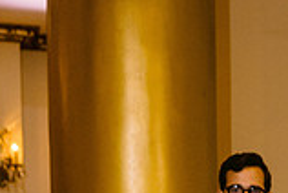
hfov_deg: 13.3
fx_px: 1130
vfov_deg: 9.5
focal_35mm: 141
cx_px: 497
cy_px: 298
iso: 1600
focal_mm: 35
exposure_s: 1/125
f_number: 2.8
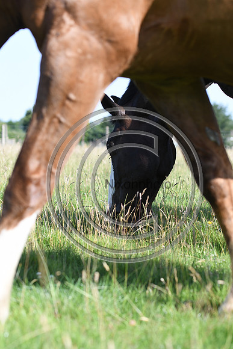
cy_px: 174
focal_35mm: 105
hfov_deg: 13.0
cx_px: 116
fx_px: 1019
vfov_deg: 19.5
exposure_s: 1/1250
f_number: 3.5
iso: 250
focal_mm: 70
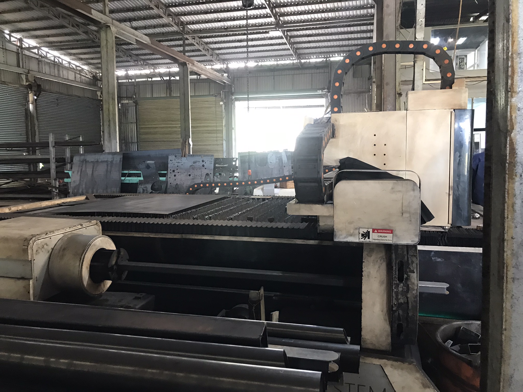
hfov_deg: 63.4
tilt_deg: -4.7
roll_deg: +1.4
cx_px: 262
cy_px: 196
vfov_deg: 49.7
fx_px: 423
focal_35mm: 28
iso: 64
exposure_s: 1/17
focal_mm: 3.99
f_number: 1.8
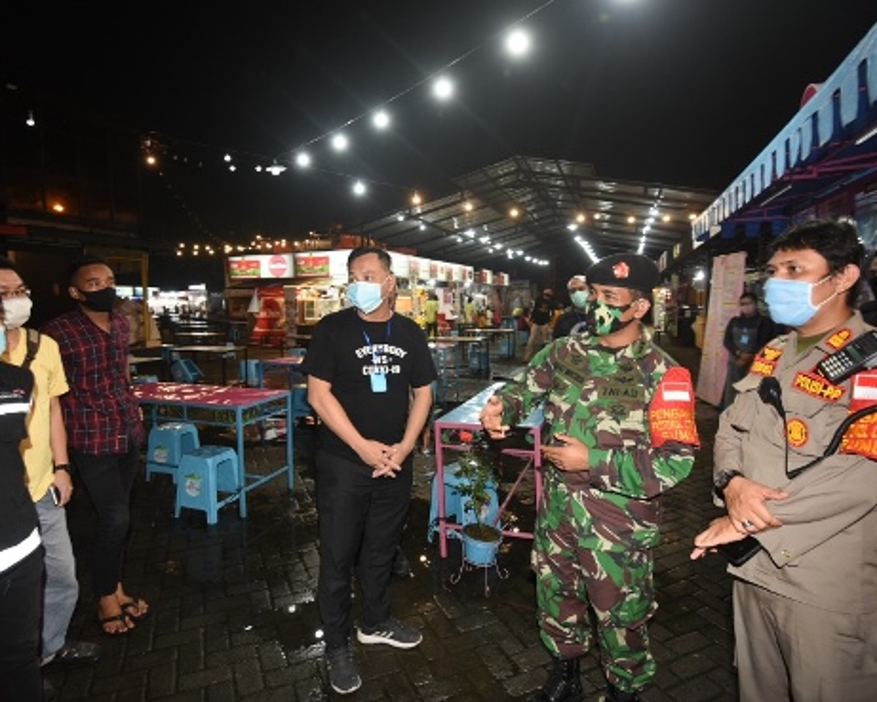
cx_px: 414
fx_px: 493
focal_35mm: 19
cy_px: 334
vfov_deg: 70.8
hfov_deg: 83.2
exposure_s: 1/40
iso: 1600
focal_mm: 16
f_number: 4
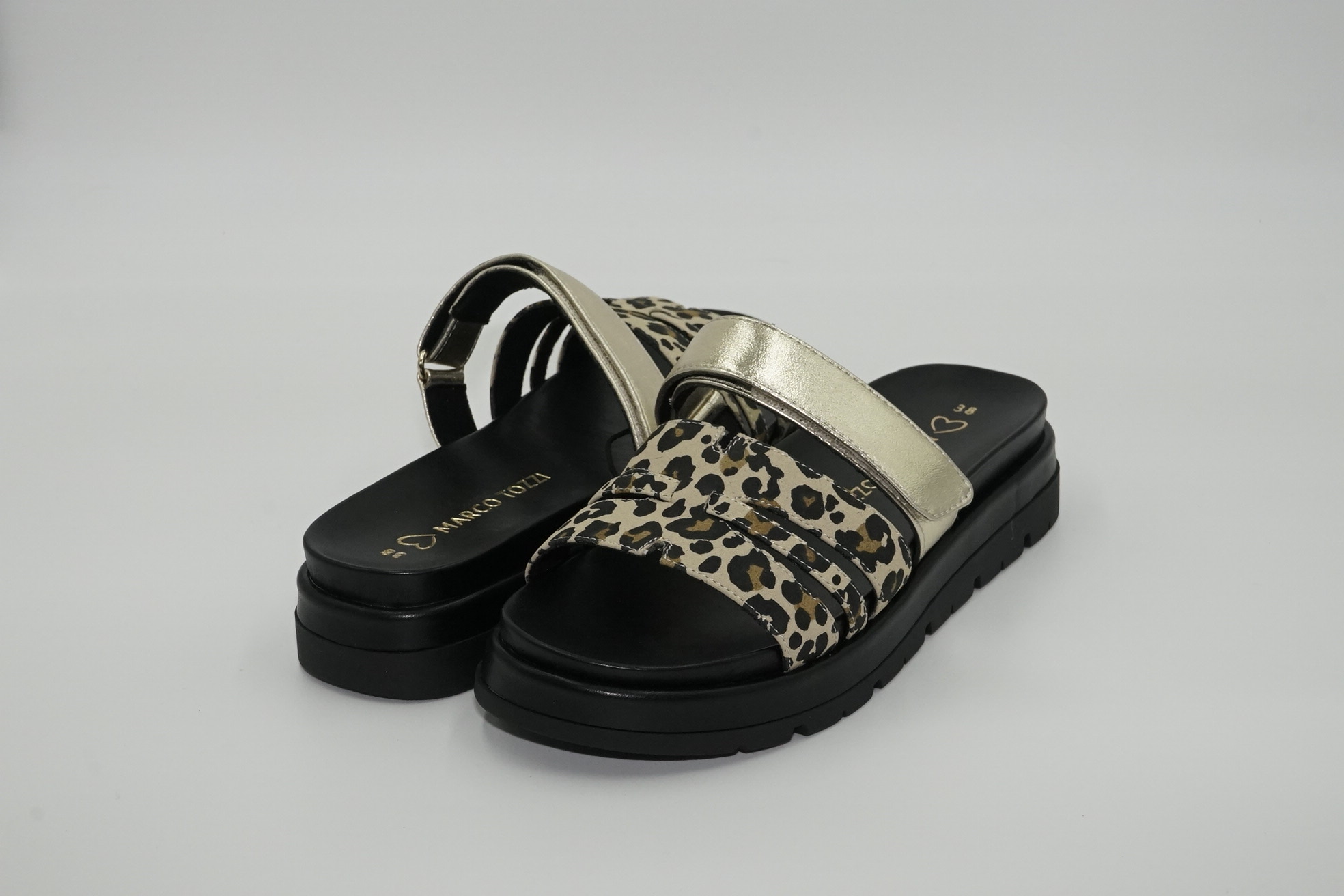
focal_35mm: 99
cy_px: 448
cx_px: 672
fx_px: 3696
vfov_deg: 13.8
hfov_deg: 20.6
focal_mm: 66
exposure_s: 1/1250
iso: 2000
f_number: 13
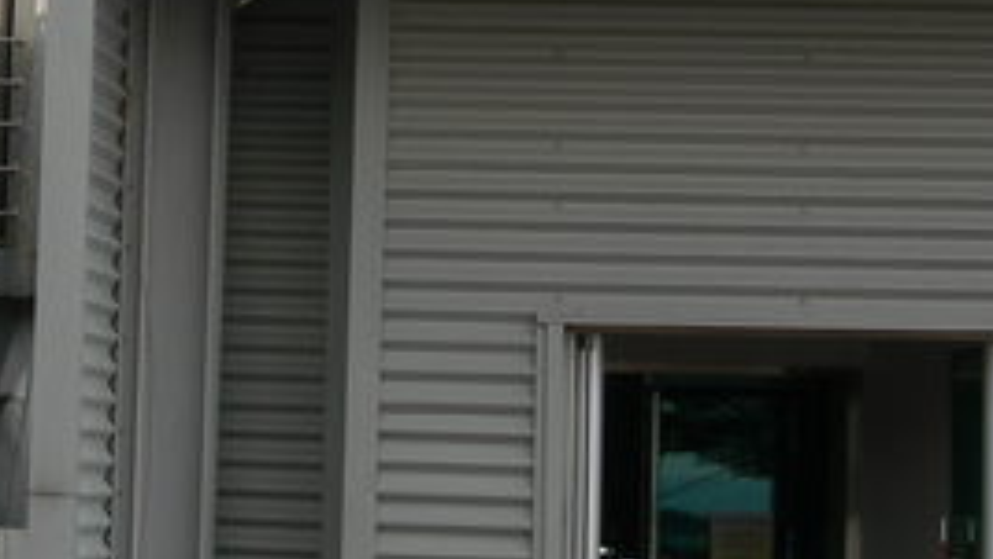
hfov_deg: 19.7
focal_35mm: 108
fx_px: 2845
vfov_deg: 11.2
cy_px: 120
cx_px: 263
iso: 50
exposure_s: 1/104
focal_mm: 7.8
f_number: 4.8
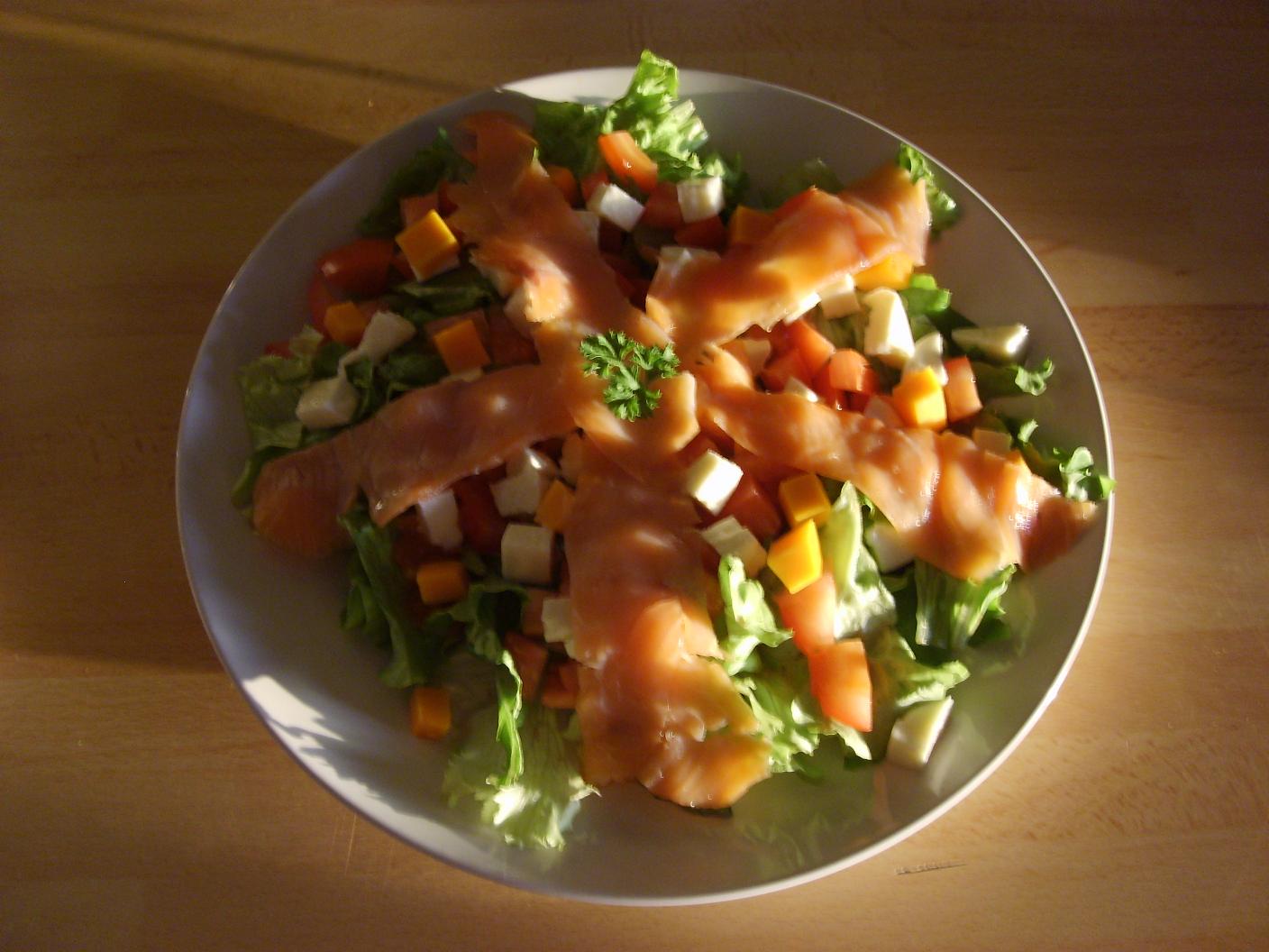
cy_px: 476
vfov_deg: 40.7
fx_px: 1283
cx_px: 634
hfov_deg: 52.6
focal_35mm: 35
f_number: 2.8
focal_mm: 5.8
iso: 139
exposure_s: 1/15
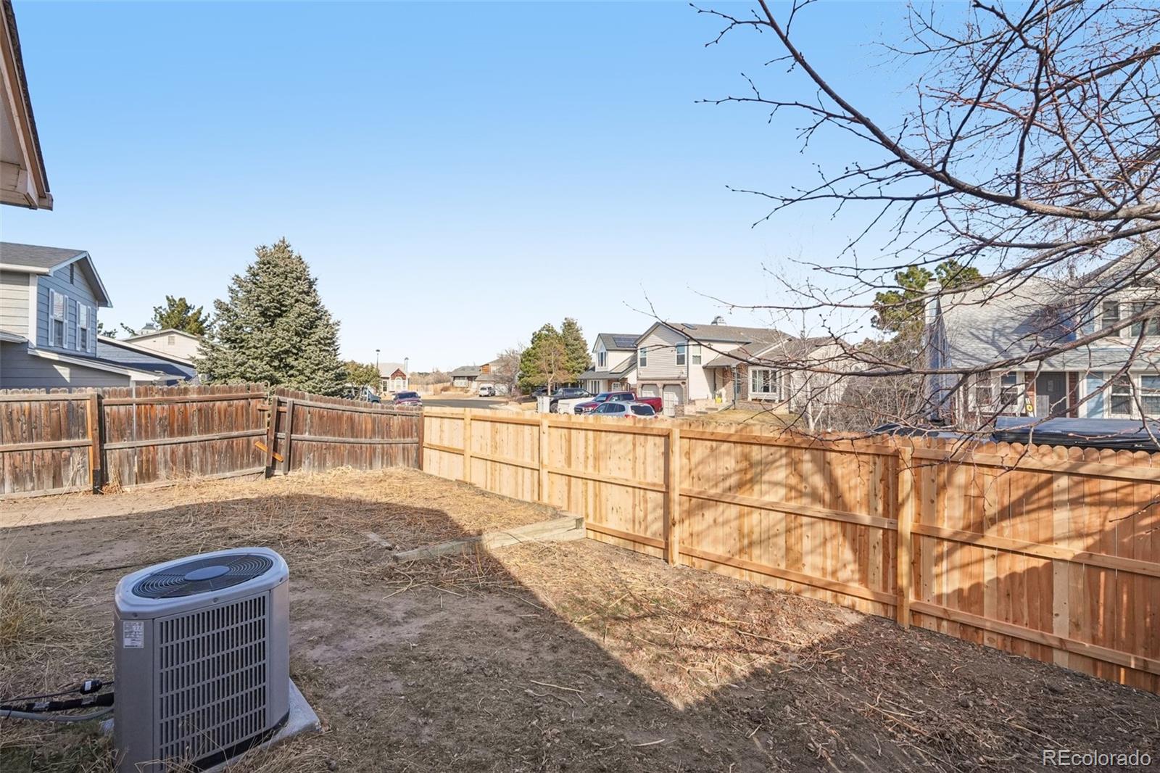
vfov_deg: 77.3
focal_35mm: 15
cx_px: 580
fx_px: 483
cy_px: 386
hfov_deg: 100.4
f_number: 8
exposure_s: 1/400
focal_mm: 10
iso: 800
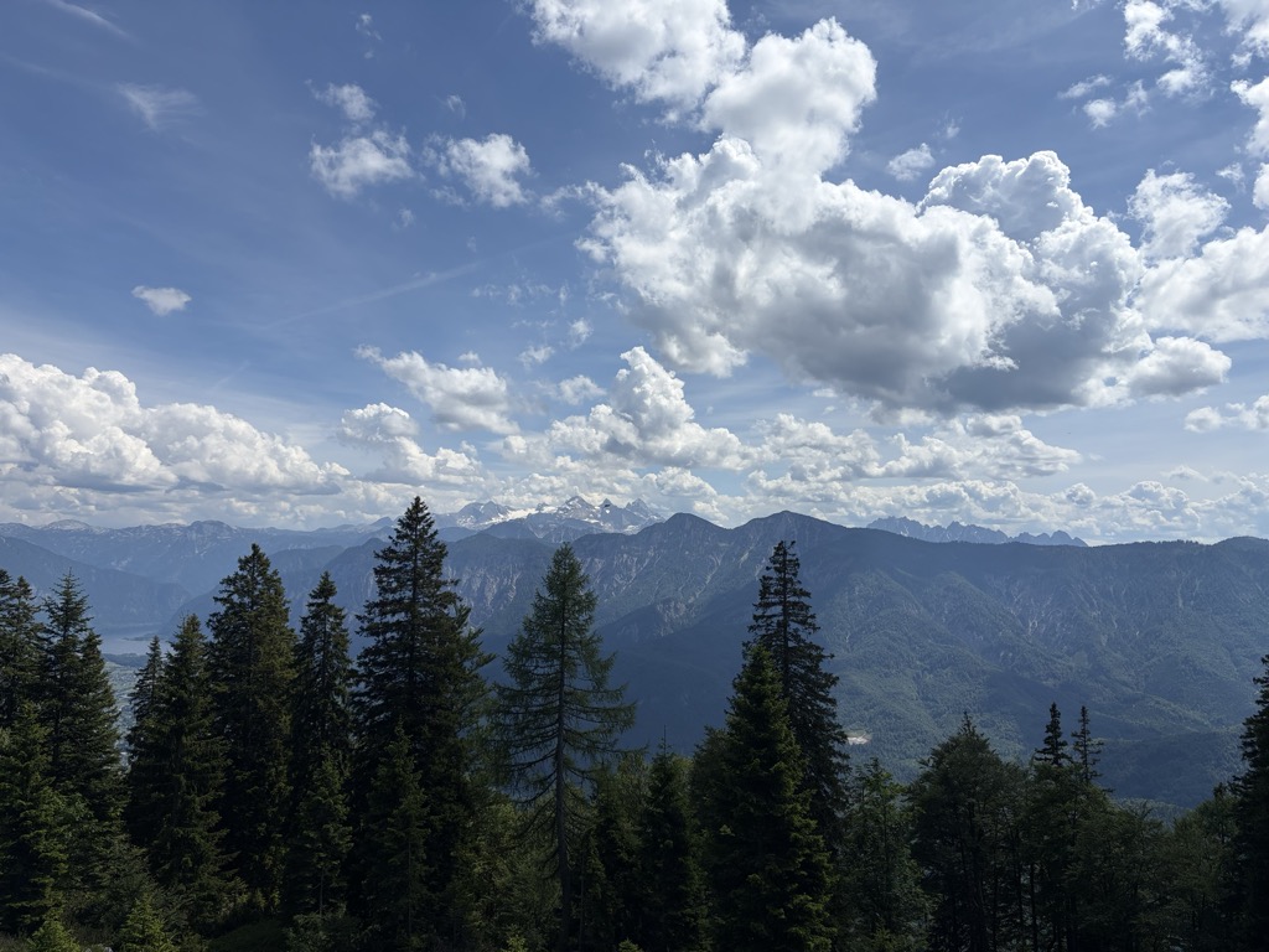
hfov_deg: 67.3
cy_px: 476
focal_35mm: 26
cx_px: 634
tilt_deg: +5.3
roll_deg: +0.1
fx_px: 953
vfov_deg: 53.1
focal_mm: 5.96
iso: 50
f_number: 1.6
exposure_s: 1/7813
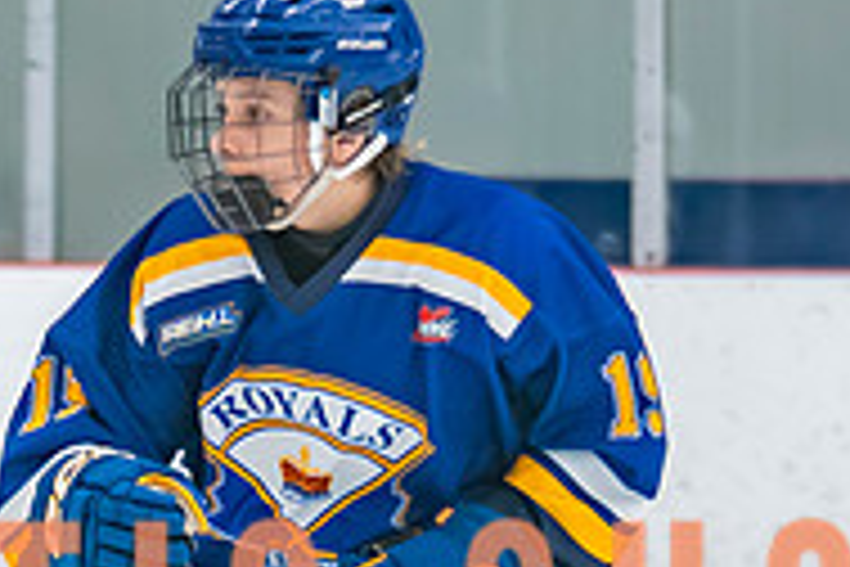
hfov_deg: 3.2
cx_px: 141
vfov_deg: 2.1
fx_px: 15110
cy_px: 448
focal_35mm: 640
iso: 2000
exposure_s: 1/640
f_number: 2.8
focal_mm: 123
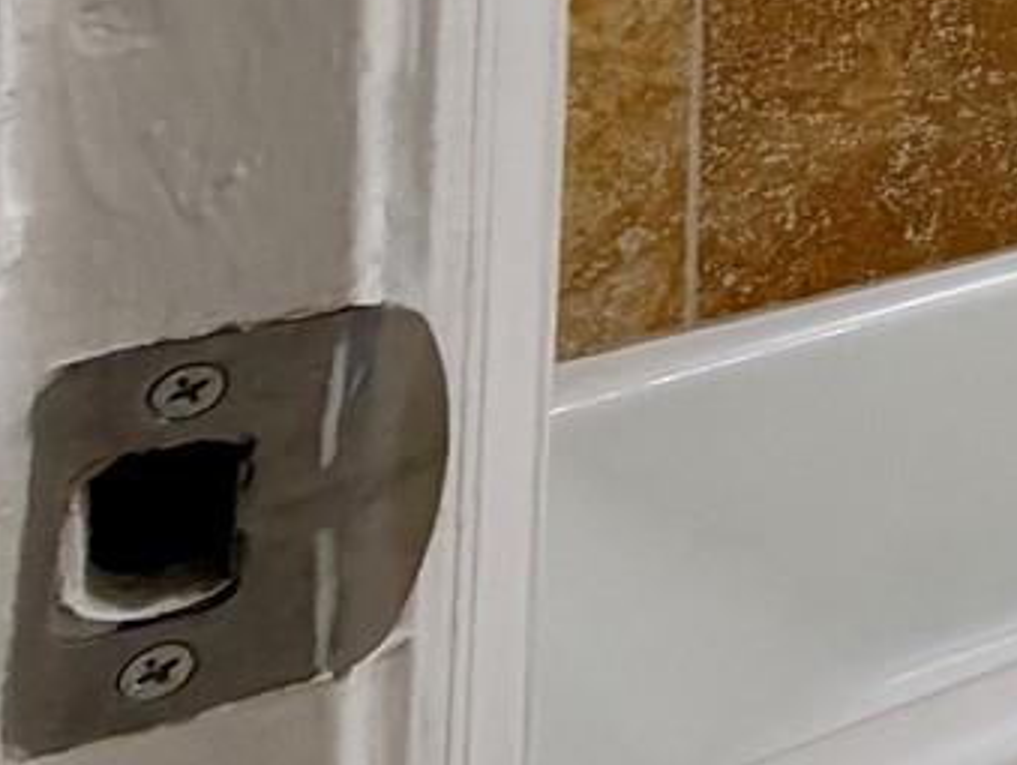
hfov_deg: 16.0
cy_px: -552
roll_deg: -2.1
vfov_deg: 18.3
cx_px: 2349
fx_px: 1941
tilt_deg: +0.0
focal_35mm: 66
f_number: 2.2
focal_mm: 2.22
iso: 160
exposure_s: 1/120
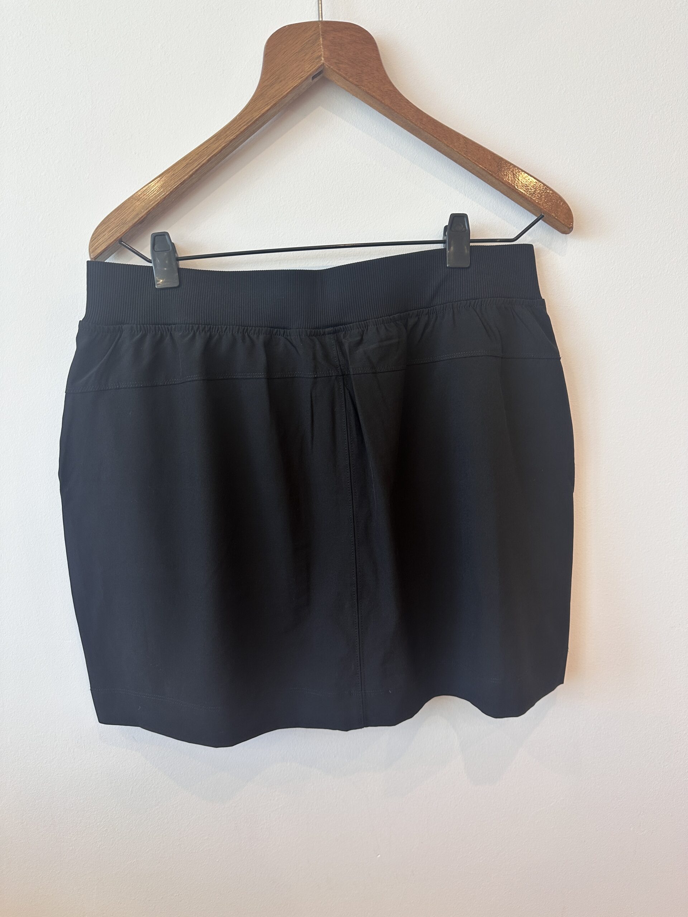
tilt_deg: -9.0
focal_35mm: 24
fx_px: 636
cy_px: 458
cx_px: 344
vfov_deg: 71.6
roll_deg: +1.9
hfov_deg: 56.8
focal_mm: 6.86
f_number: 1.78
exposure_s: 1/100
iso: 125
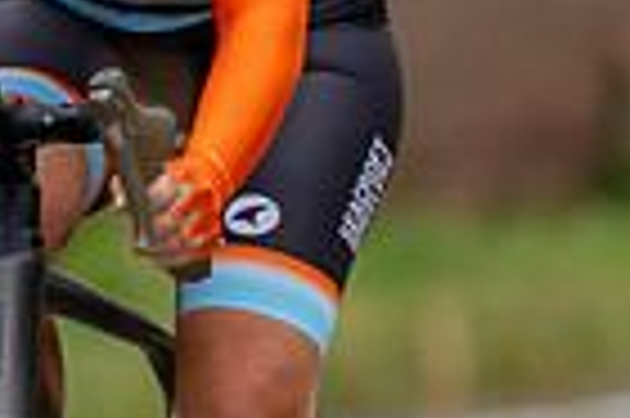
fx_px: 13424
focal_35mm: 768
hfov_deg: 2.7
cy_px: -178
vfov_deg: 1.8
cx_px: 4
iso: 1000
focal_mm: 185
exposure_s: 1/640
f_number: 3.2
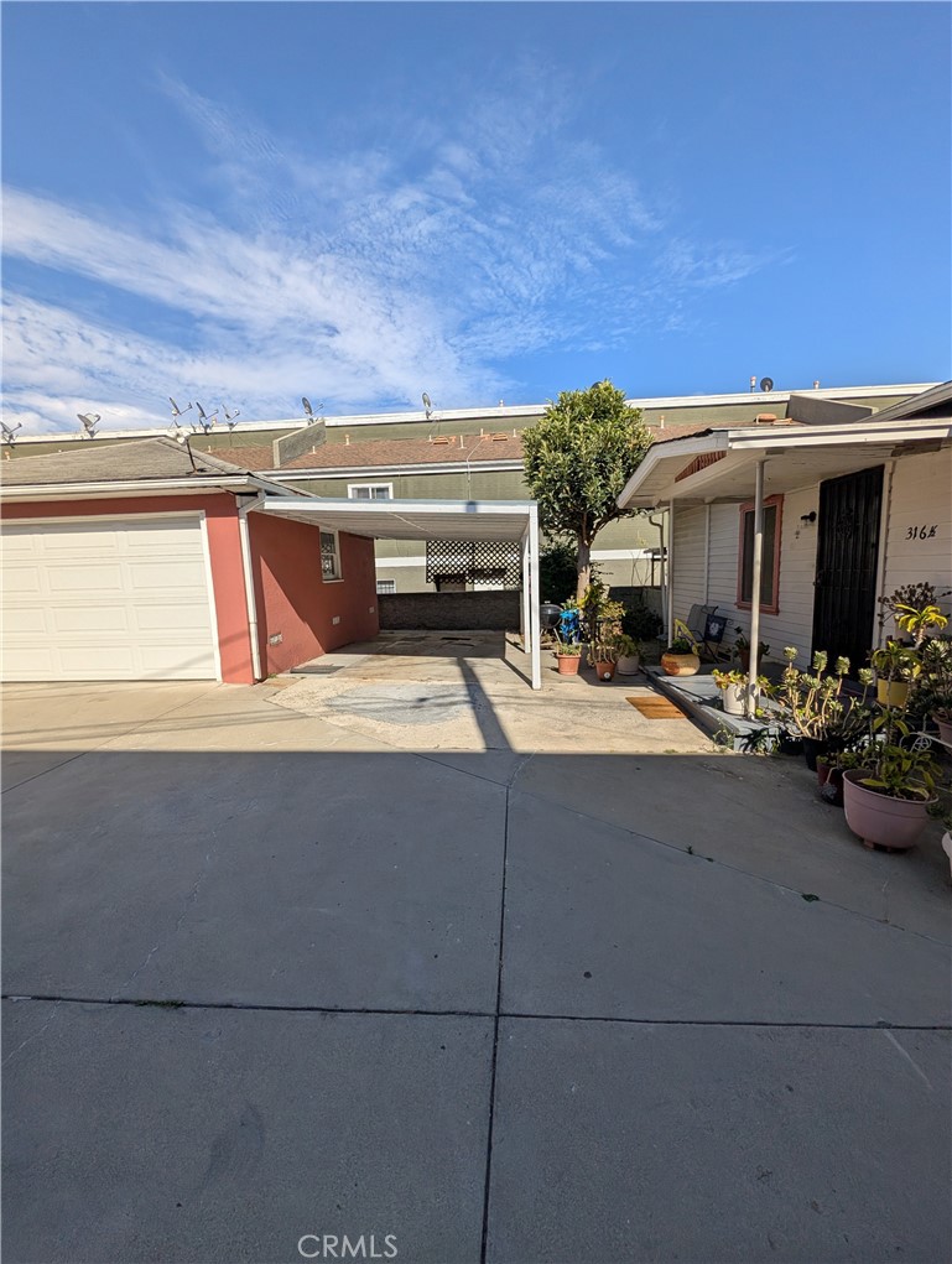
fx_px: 439
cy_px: 632
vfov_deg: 110.4
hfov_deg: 94.7
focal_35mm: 12
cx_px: 476
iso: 52
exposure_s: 1/4878
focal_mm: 2.02
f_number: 1.7
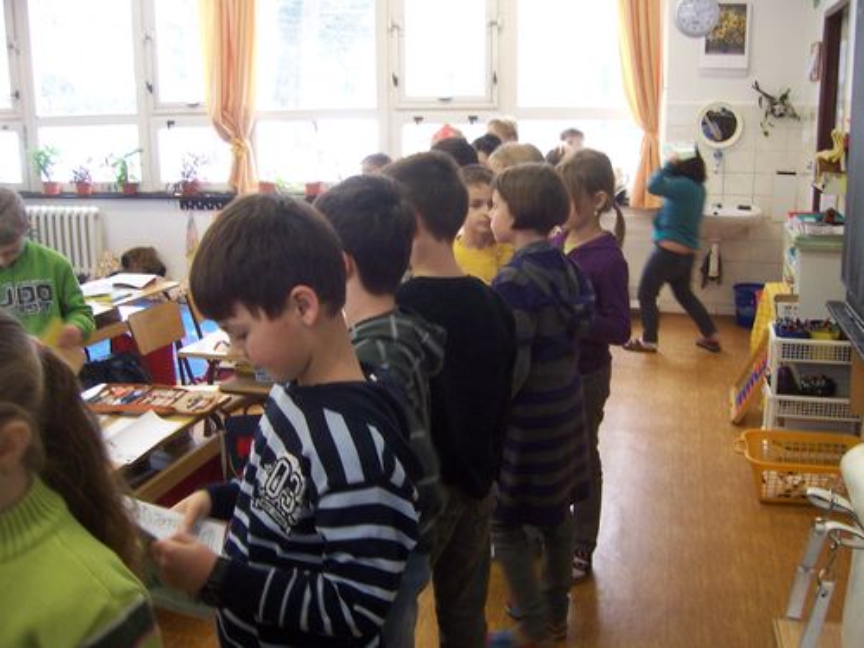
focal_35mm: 36
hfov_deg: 51.4
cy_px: 324
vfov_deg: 39.7
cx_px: 432
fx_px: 899
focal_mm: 6
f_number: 3
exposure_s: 1/20
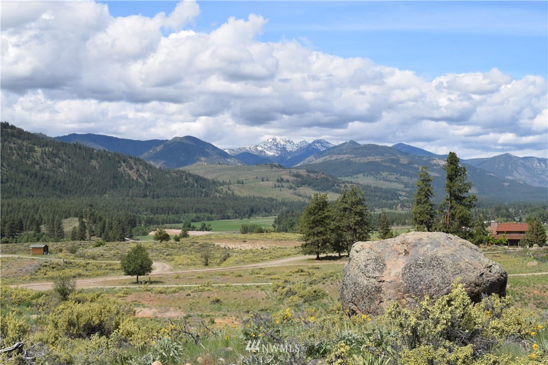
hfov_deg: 42.3
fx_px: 708
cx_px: 274
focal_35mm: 46
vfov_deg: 28.9
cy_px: 182
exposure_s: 1/400
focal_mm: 31
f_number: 10
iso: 200
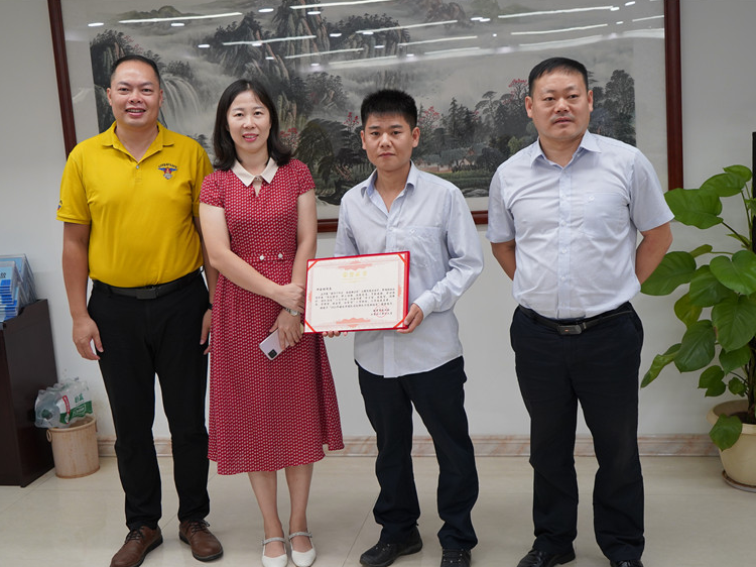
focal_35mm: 43
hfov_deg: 43.8
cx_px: 359
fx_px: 939
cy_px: 284
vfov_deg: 33.6
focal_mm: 39
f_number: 4
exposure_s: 1/160
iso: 1250
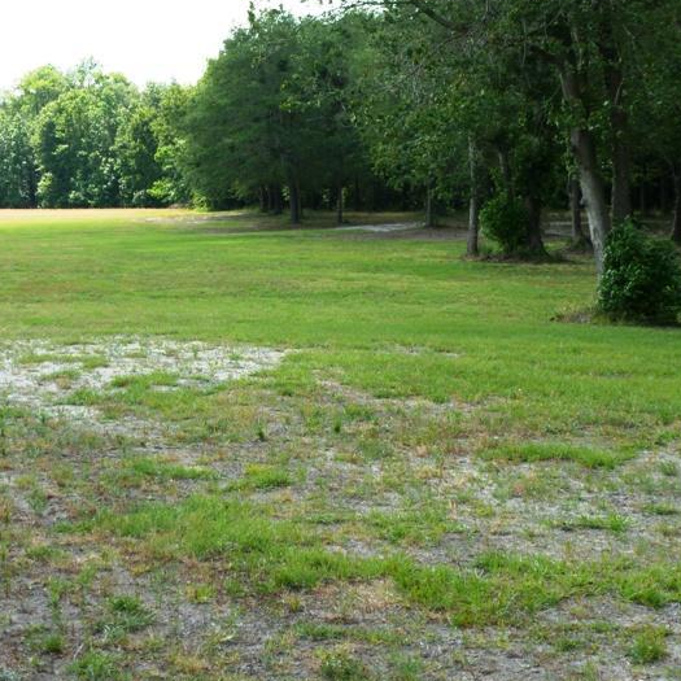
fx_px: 1469
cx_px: 239
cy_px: 307
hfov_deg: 26.0
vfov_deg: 26.1
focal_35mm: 66
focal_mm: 8.7
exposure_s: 1/200
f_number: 4.1
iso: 100
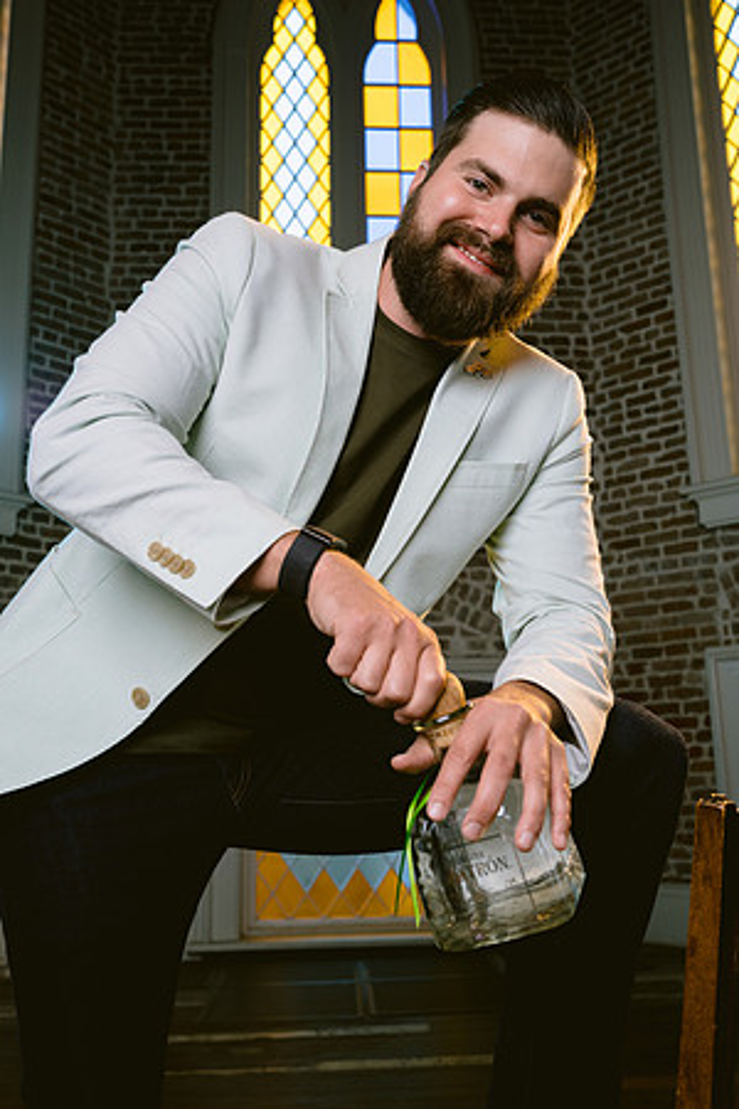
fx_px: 1078
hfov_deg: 37.9
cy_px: 554
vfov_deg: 54.4
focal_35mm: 35
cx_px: 370
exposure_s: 1/125
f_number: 5.6
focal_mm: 35
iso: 200
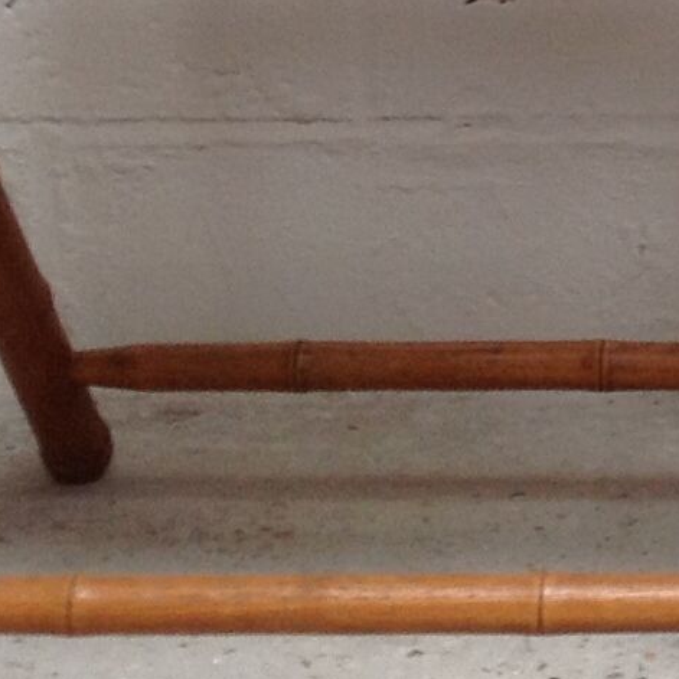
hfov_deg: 9.9
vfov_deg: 10.0
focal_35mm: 170
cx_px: 1077
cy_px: -248
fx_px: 3773
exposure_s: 1/30
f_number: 2.4
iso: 80
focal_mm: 4.28
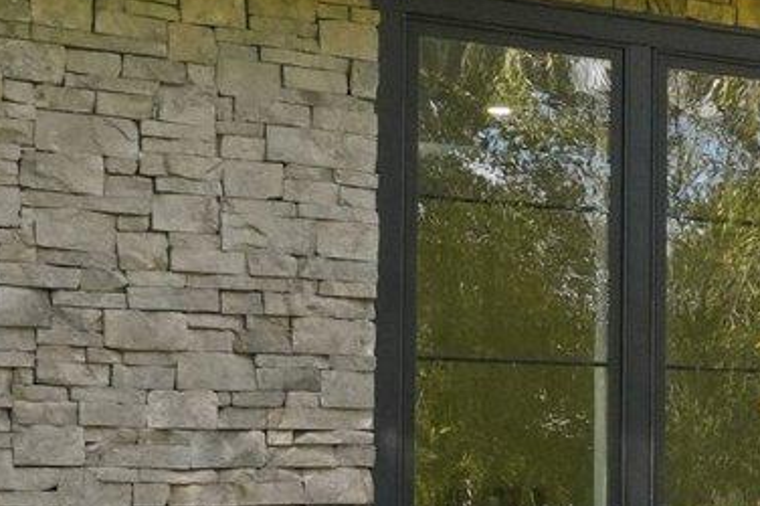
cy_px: 248
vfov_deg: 12.1
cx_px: 1219
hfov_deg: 16.2
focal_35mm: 113
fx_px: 2380
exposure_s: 1/125
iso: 250
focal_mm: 13.8
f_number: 9
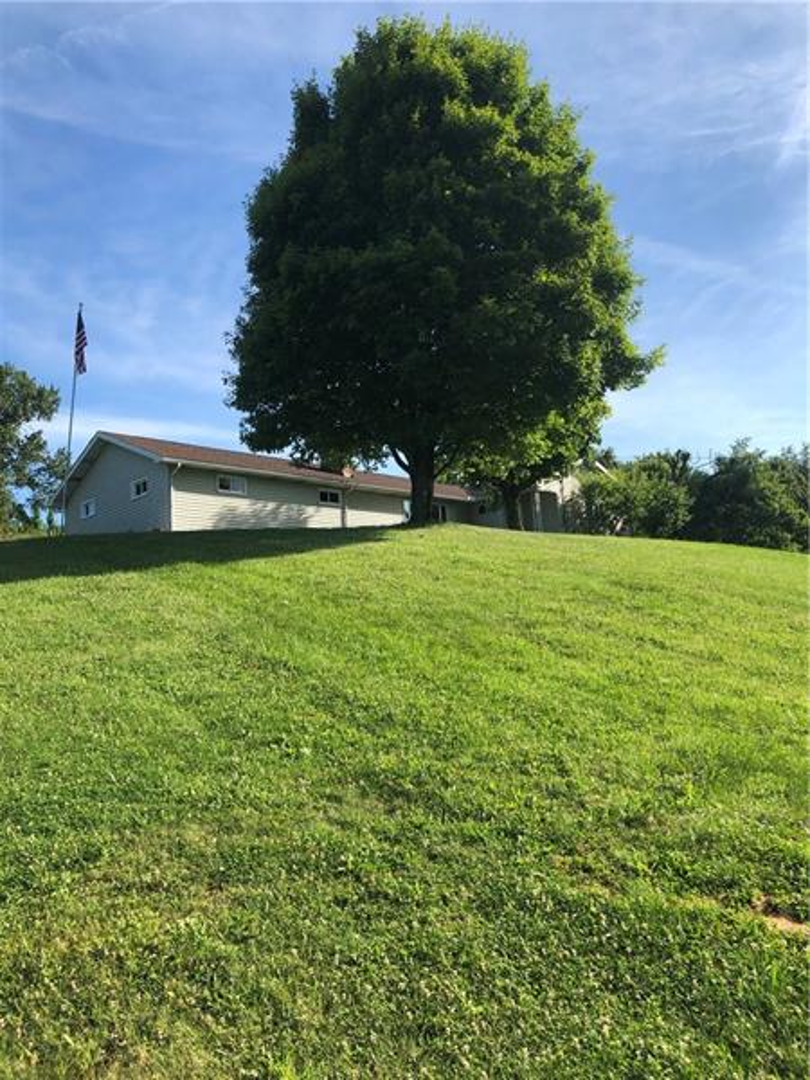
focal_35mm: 28
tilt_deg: +8.8
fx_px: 874
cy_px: 540
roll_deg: +3.3
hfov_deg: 49.7
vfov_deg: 63.4
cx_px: 405
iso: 20
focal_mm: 4
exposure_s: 1/1000
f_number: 1.8
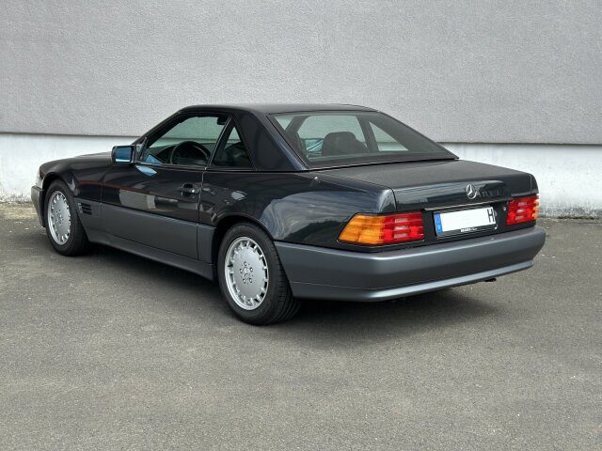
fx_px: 835
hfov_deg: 39.7
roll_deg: +0.1
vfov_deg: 30.3
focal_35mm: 48
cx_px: 301
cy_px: 226
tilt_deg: -7.9
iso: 80
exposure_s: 1/1880
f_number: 1.78
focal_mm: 6.86
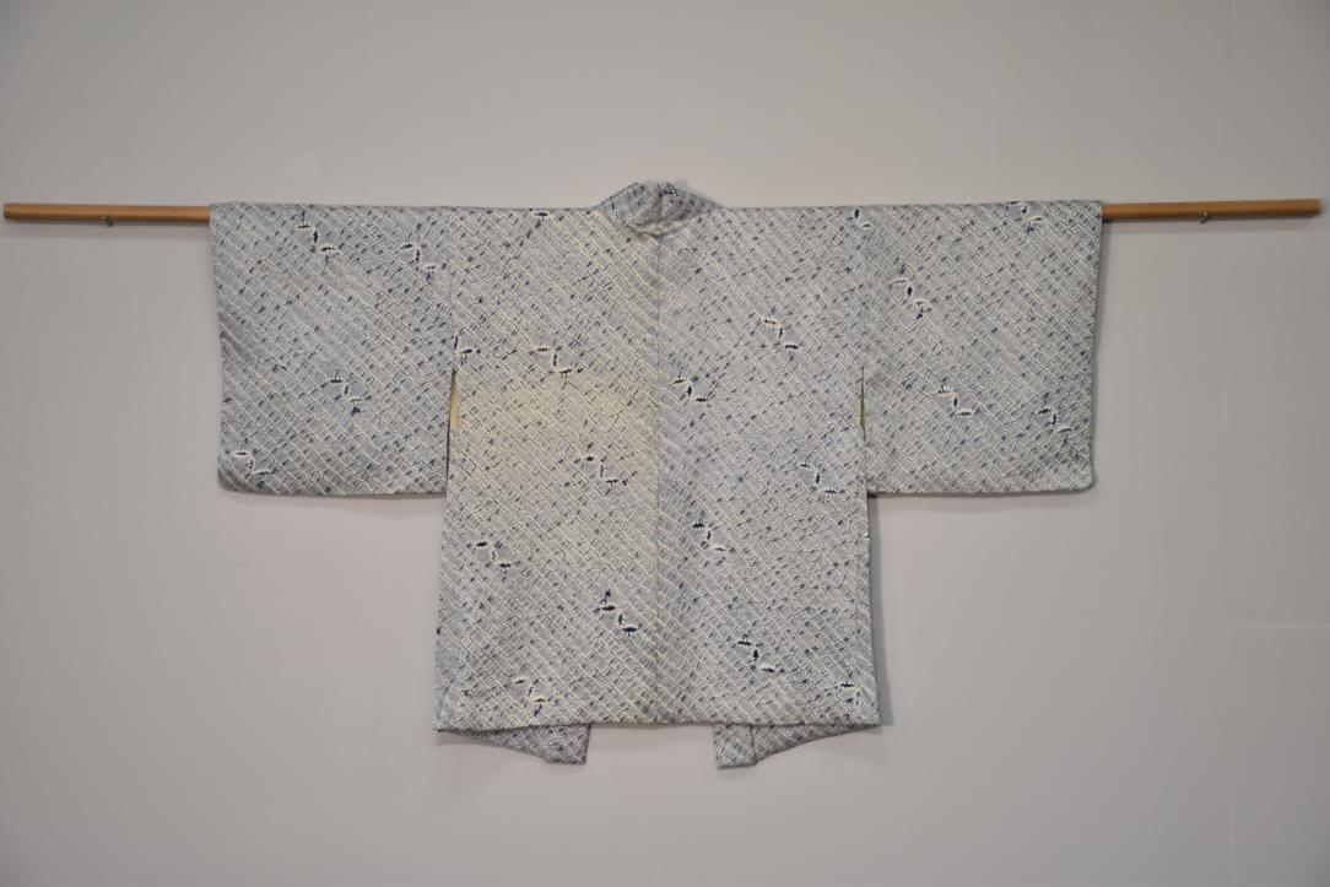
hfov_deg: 27.0
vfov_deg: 18.2
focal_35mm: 75
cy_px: 444
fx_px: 2771
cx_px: 665
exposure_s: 1/60
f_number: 4.8
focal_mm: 50
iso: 400
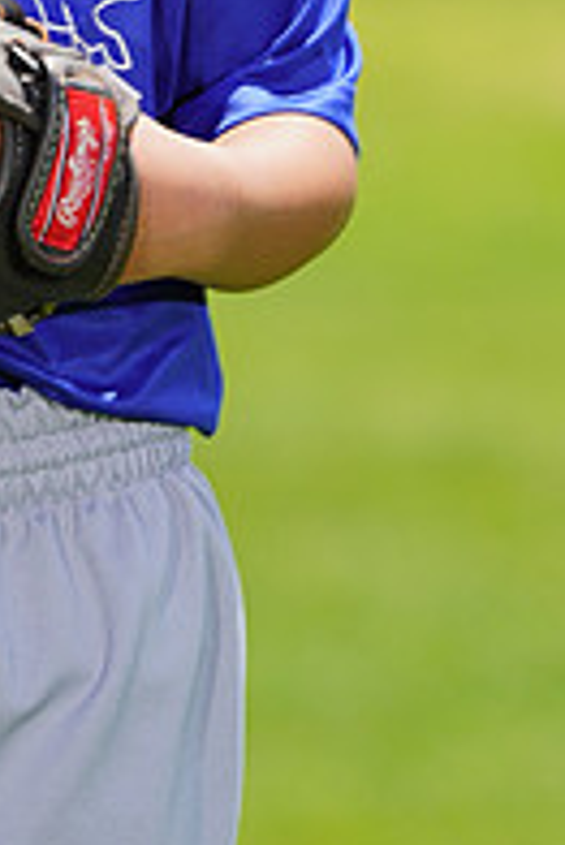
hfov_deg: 1.6
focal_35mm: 852
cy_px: -259
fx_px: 20021
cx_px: -119
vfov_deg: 2.4
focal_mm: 288
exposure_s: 1/250
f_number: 8
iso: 100
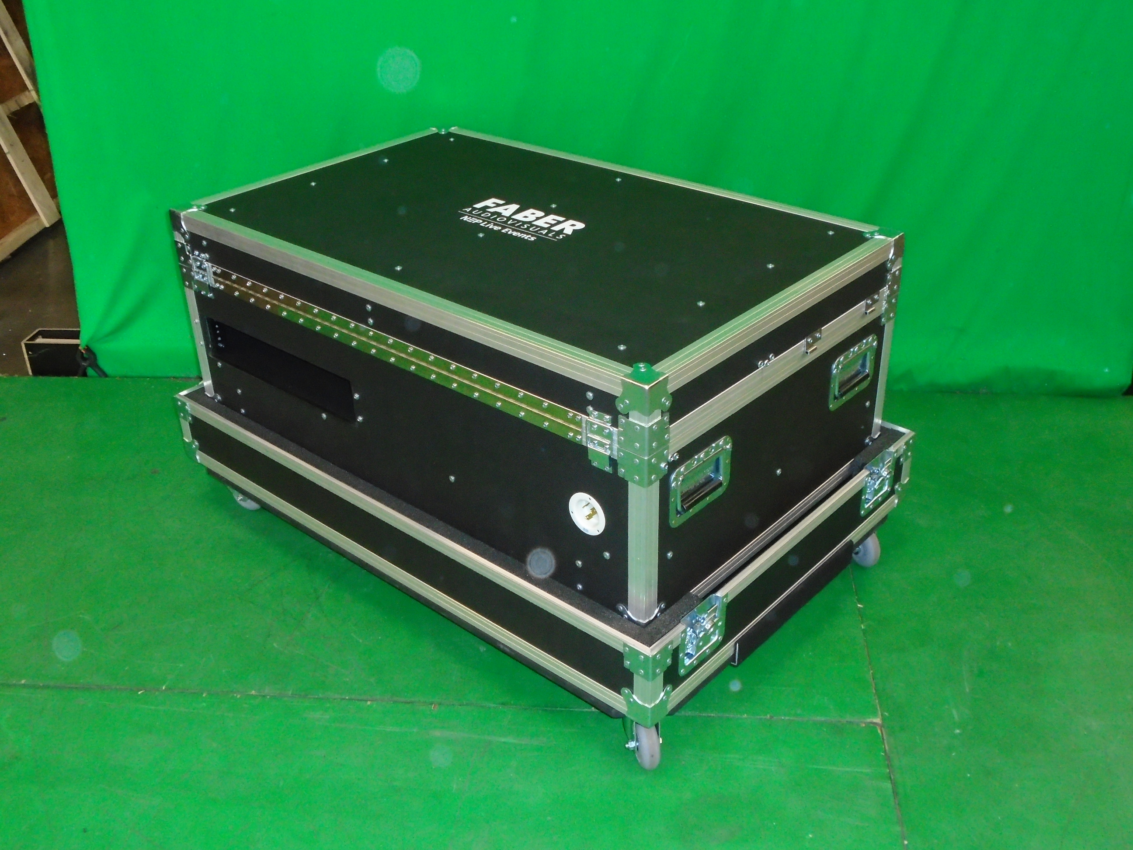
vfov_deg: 39.7
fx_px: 1178
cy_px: 425
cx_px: 566
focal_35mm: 36
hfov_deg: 51.4
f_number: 3.8
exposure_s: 1/40
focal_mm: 6.4
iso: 500
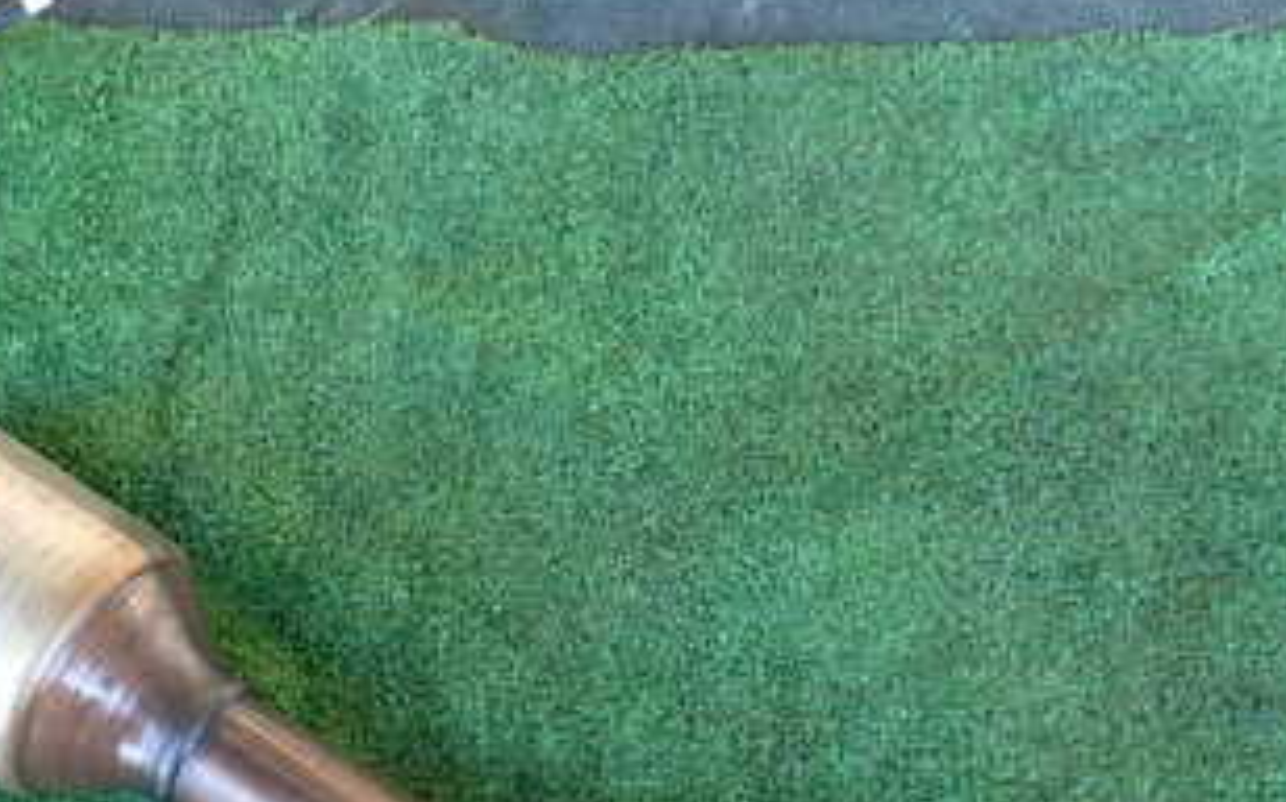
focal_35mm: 62
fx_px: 2171
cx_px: 459
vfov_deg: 20.7
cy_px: 647
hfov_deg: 32.8
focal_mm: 5.4
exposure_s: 1/100
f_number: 2.3
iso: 200
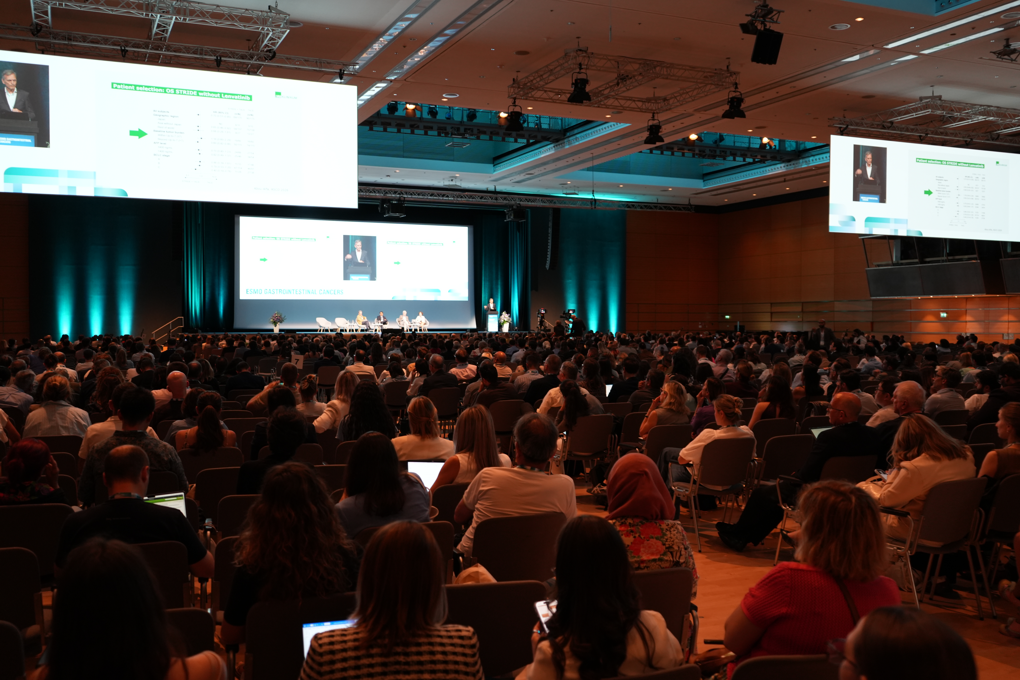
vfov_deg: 40.0
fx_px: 935
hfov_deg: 57.2
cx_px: 510
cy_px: 340
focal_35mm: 33
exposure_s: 1/40
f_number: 4
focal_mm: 33
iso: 1250
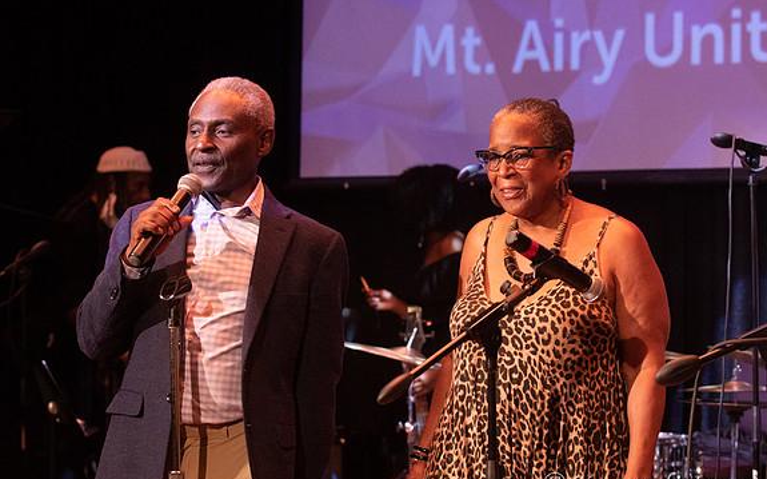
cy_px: 256
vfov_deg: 12.1
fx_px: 2257
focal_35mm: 108
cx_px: 386
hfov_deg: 19.3
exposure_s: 1/250
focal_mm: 70
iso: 3200
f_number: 4
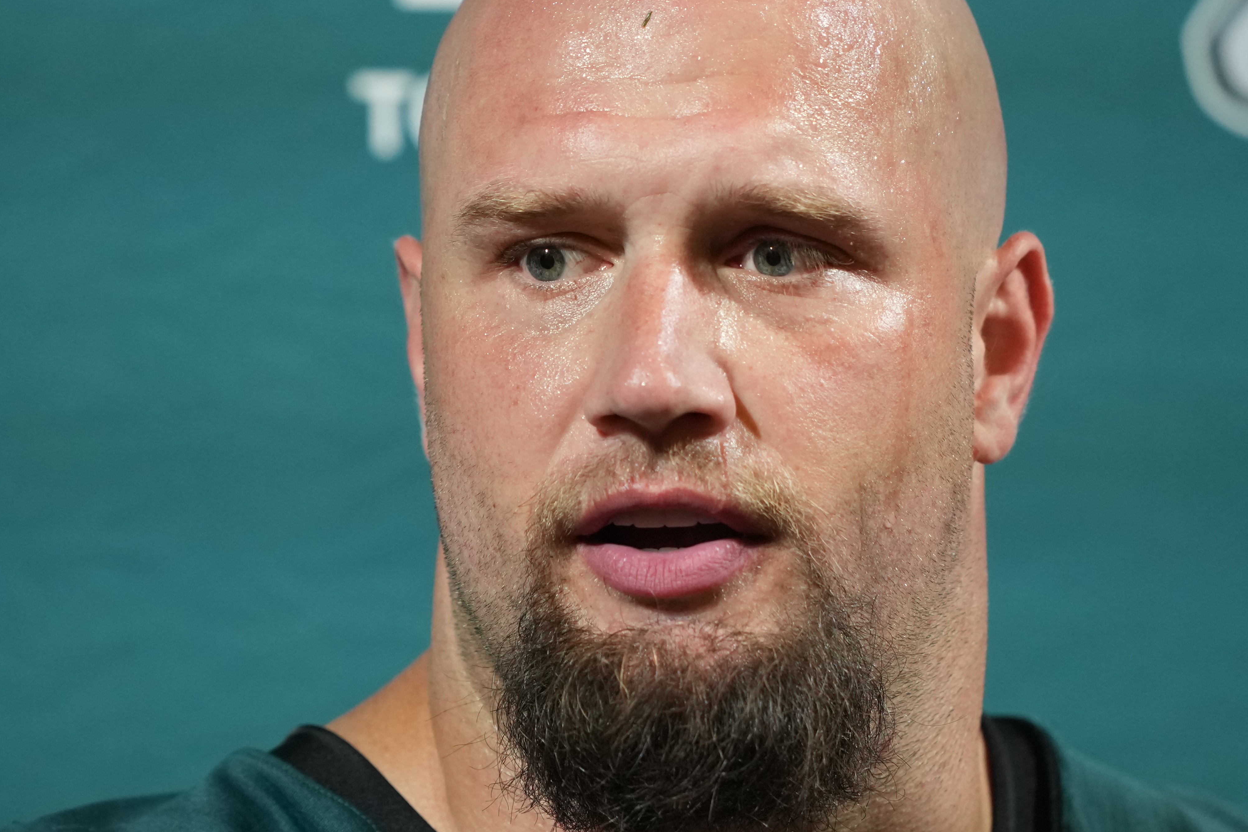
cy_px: 471
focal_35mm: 856
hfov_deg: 2.4
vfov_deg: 1.6
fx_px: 29675
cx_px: 565
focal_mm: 400
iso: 2000
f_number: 2.8
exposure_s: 1/320
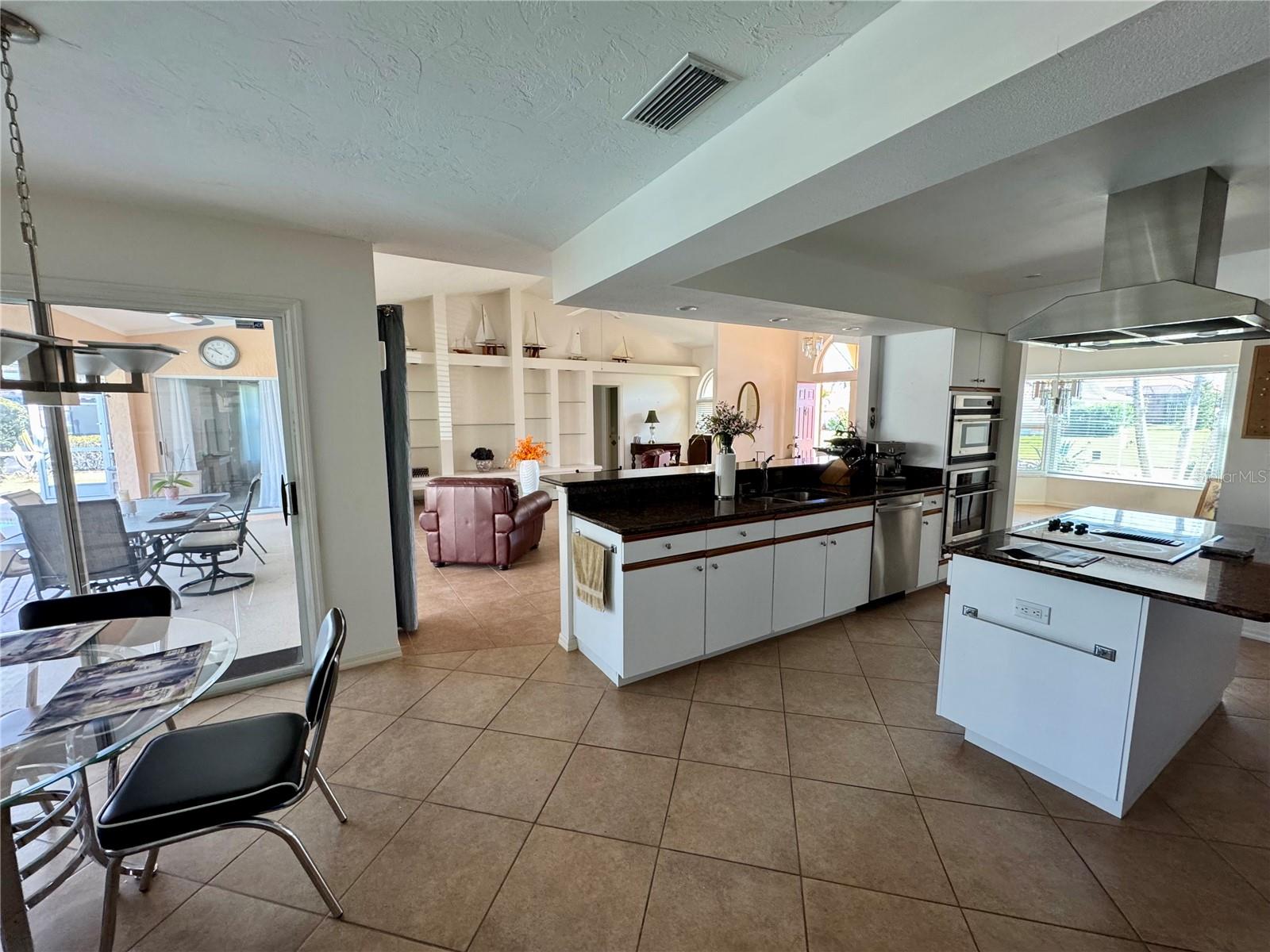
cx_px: 635
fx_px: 514
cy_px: 476
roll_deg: +0.3
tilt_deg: -6.3
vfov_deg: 85.7
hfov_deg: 102.1
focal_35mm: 14
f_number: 2.2
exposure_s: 1/99
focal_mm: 2.22
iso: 250
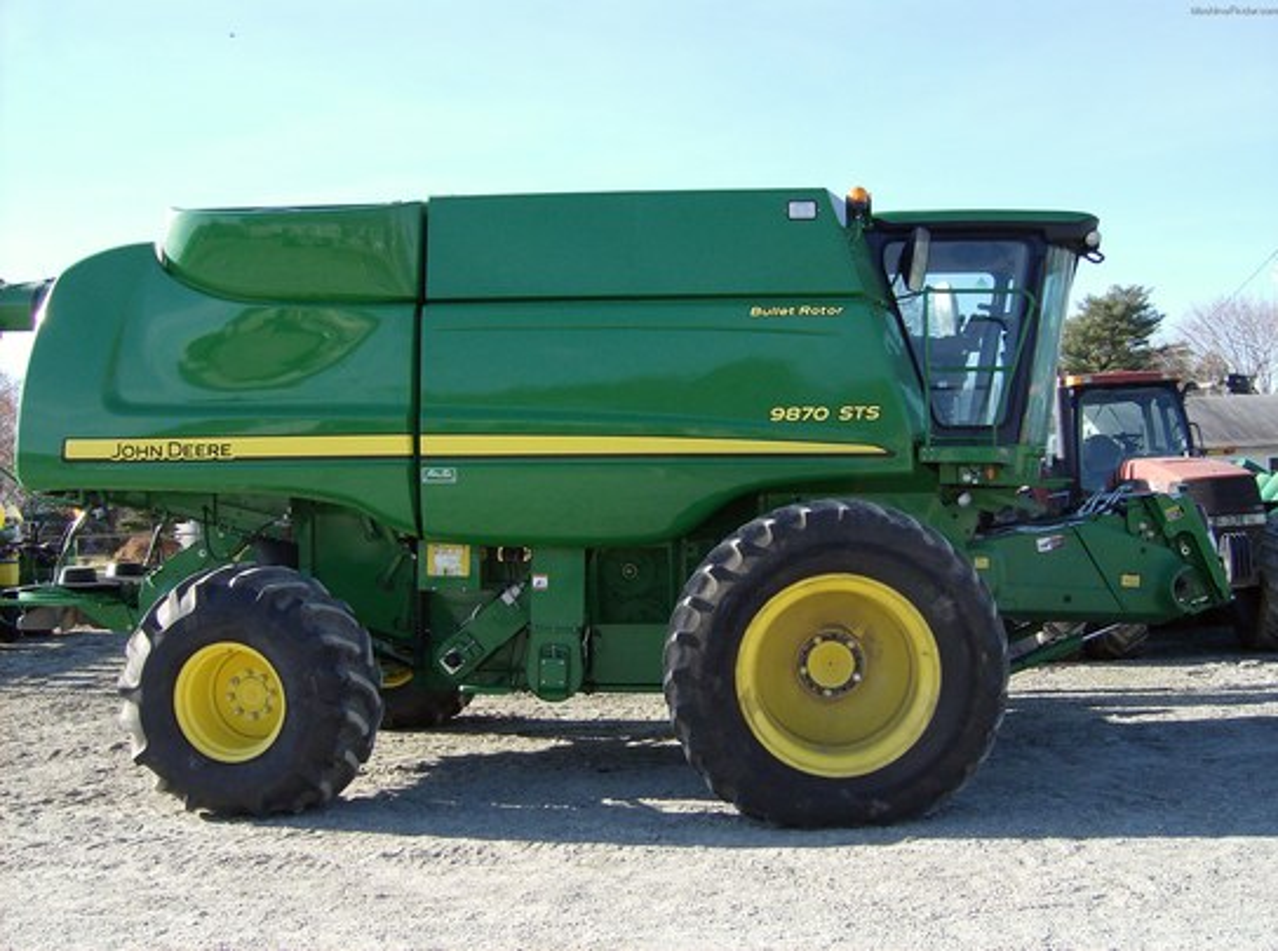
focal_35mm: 36
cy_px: 476
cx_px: 639
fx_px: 1326
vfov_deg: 39.5
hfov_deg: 51.5
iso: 100
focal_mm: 6
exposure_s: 1/298
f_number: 4.7
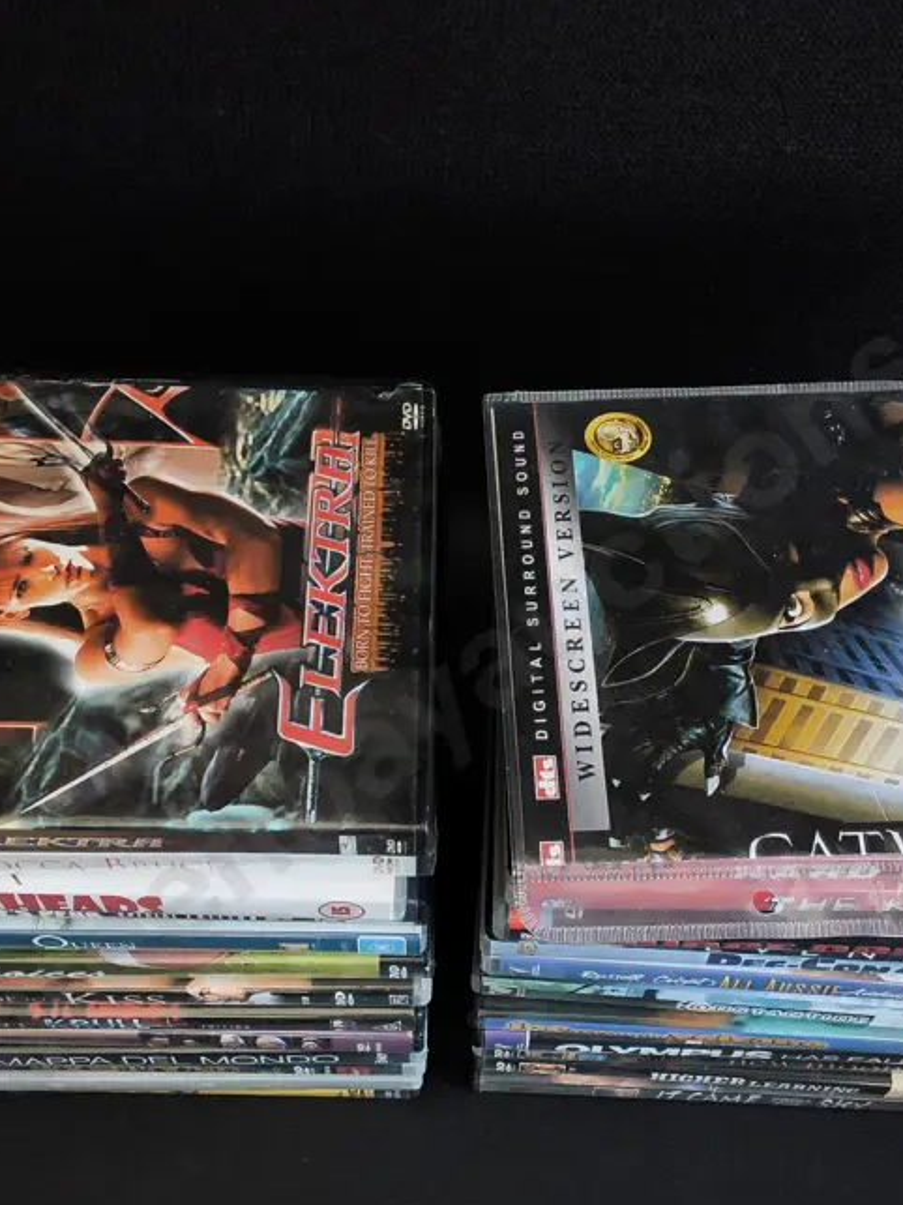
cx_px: 450
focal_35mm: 43
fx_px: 1496
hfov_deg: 33.6
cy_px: 701
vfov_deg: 43.7
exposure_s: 1/100
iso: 125
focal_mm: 2.87
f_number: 2
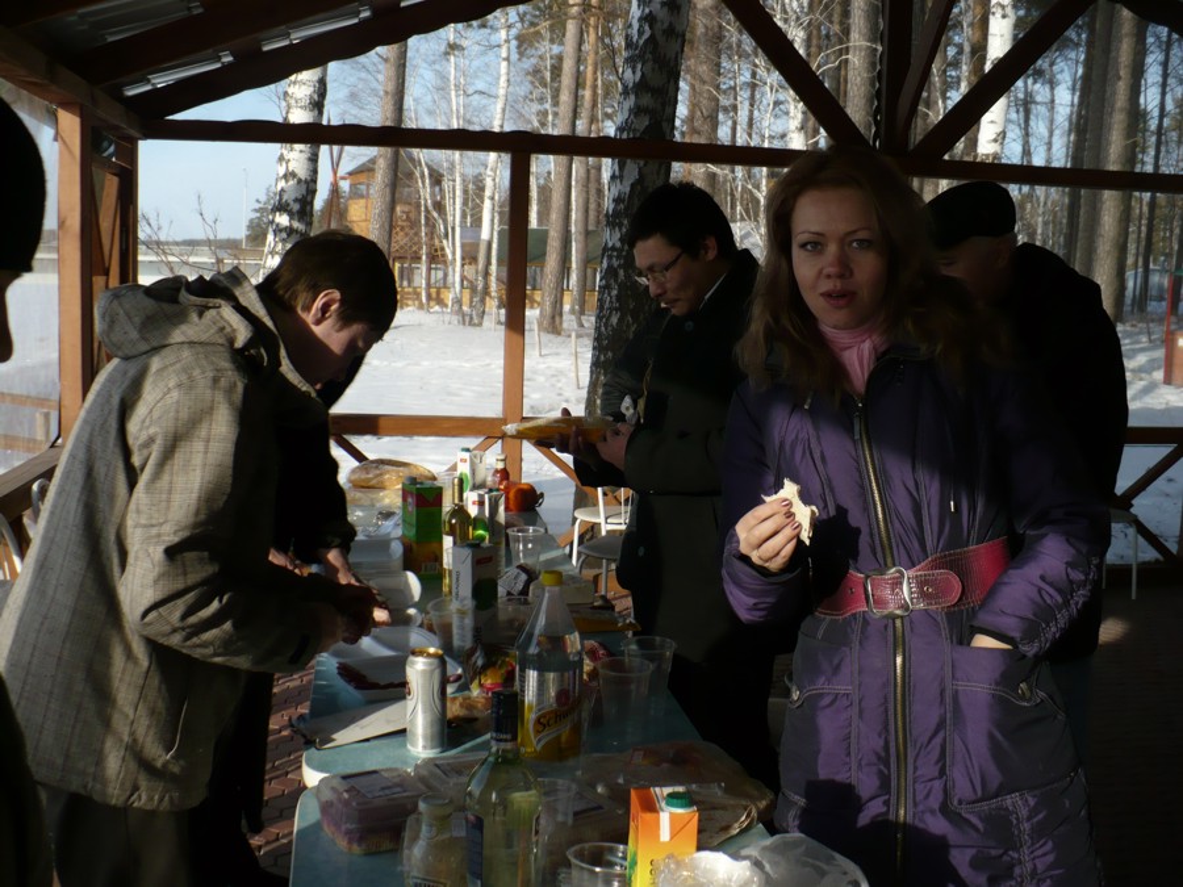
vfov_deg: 38.7
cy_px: 444
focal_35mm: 37
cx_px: 592
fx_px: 1264
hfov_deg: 50.1
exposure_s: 1/500
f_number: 2.8
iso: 100
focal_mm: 6.1
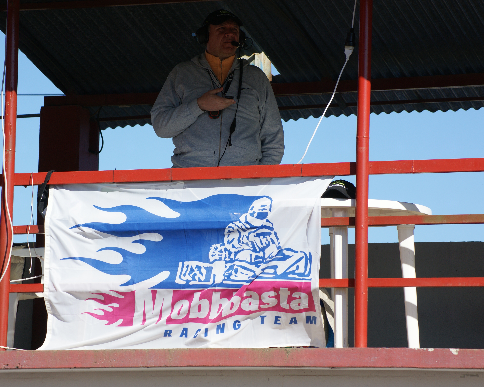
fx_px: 2192
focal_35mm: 153
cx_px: 211
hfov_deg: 12.6
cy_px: 193
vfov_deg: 10.1
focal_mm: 90
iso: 100
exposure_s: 1/500
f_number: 6.3
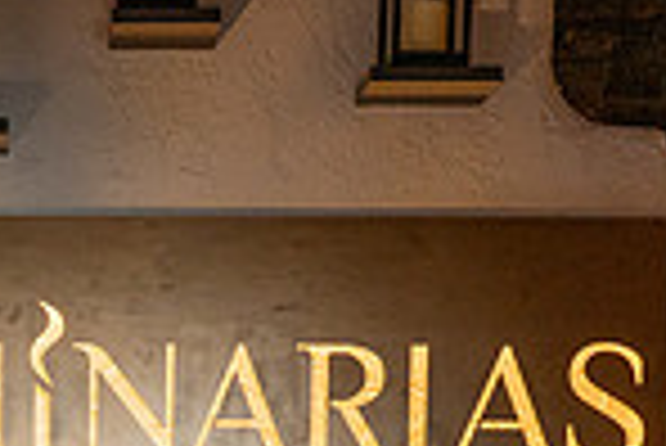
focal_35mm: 102
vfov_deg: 12.0
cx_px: 10
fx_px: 1889
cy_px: 882
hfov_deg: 19.5
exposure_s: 1/100
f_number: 2.8
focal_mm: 24
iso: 800
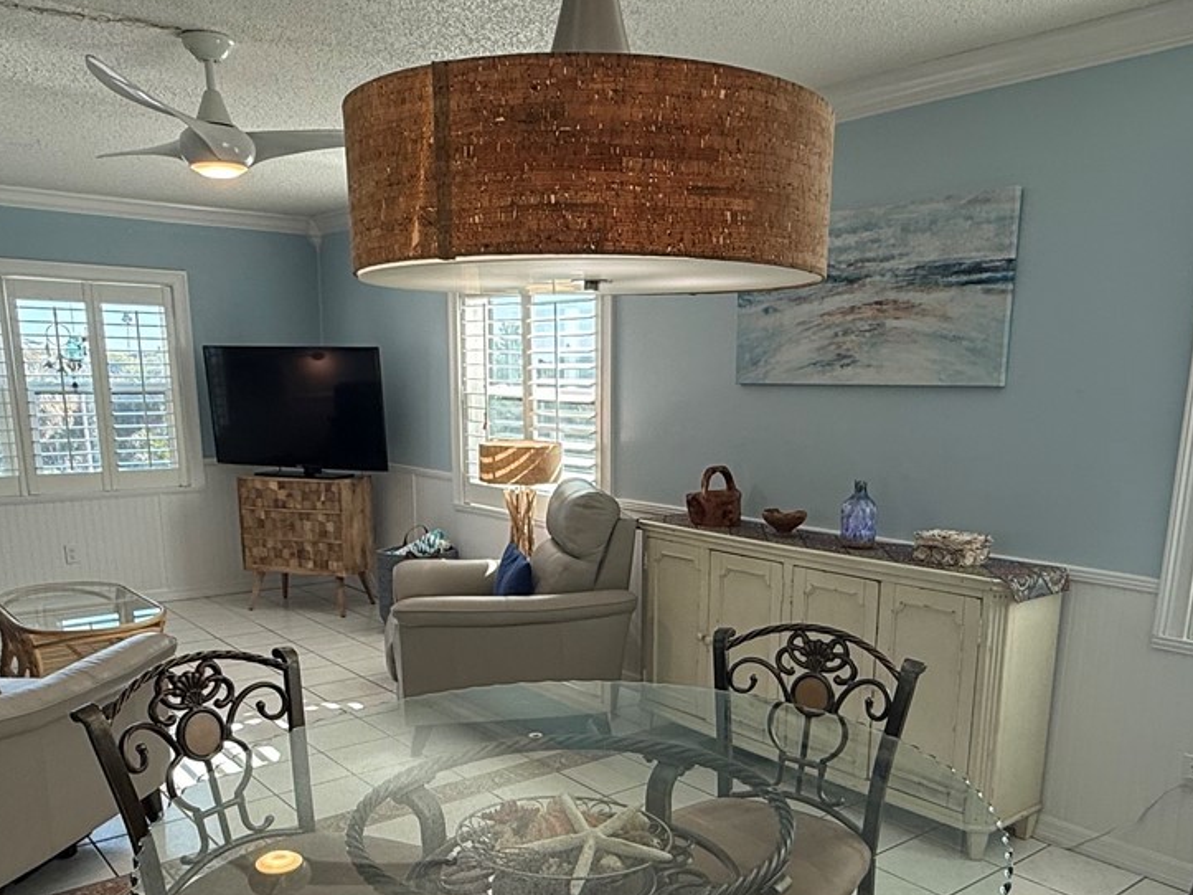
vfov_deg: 44.4
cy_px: 636
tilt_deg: -12.9
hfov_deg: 58.3
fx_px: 1068
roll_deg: -1.0
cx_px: 648
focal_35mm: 31
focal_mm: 2.22
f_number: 2.2
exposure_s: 1/120
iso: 64
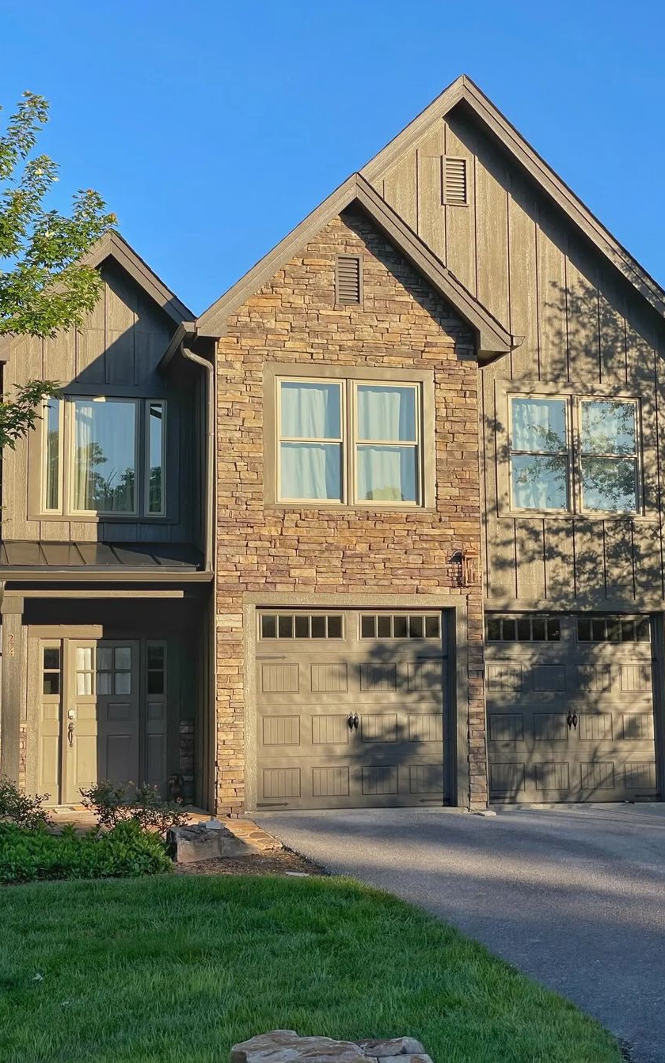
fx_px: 1624
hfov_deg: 23.1
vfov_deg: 36.3
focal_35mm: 56
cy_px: 531
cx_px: 352
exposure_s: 1/685
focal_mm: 6
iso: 25
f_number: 2
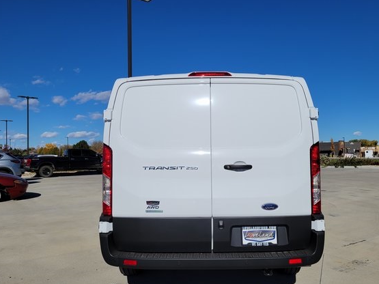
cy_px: 161
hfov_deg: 59.9
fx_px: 328
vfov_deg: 46.7
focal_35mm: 30
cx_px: 199
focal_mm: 5.4
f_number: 1.8
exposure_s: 1/7810
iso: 40
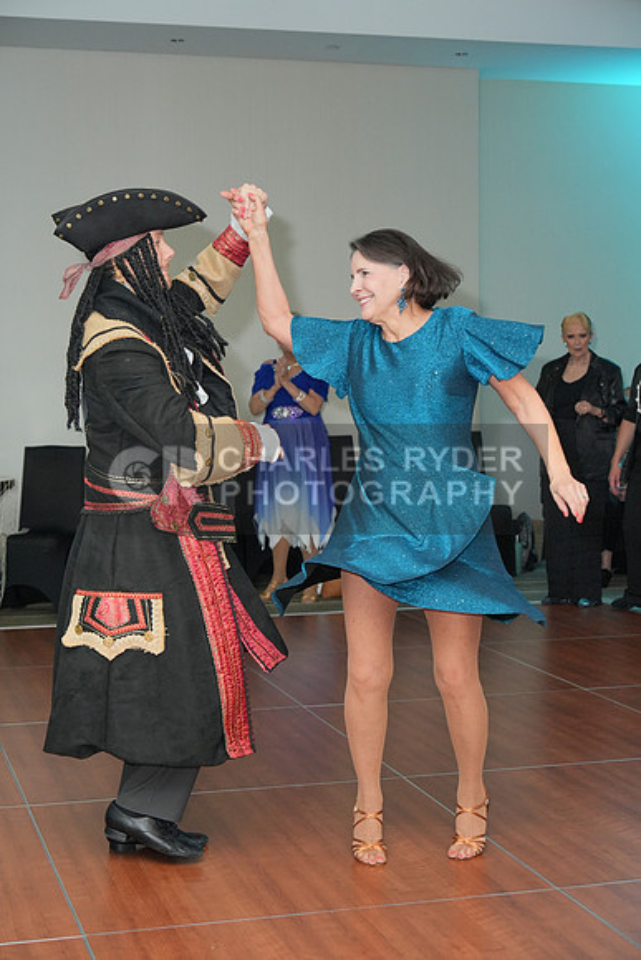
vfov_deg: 32.4
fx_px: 1655
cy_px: 480
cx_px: 320
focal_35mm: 62
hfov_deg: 21.9
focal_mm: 62
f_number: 4.5
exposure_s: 1/200
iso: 3200
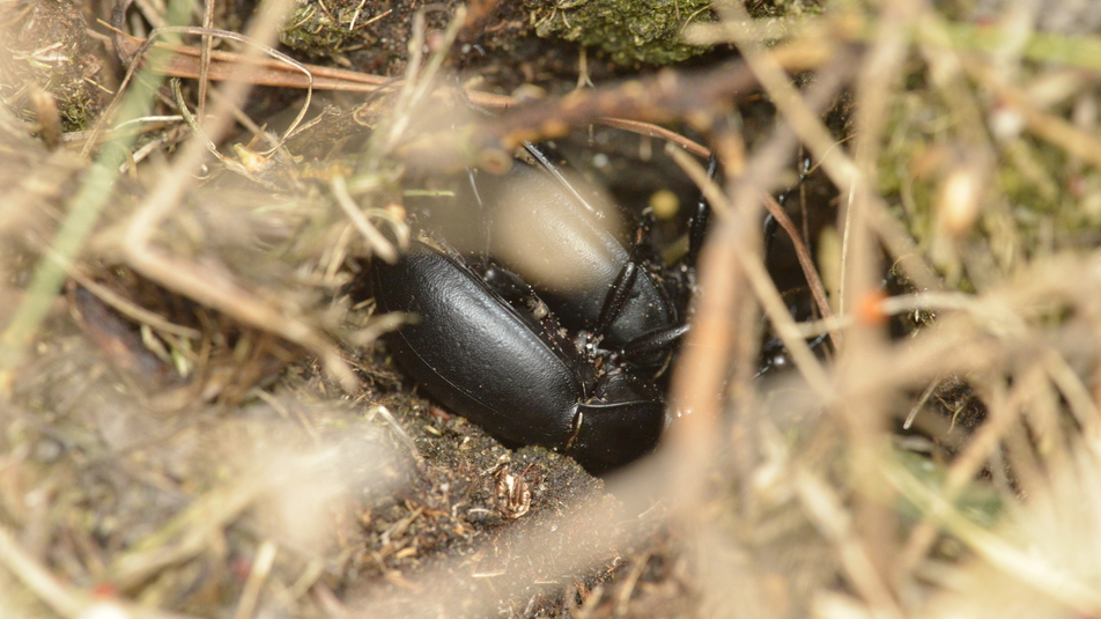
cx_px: 553
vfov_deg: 5.8
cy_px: 312
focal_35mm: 211
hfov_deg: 10.2
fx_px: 6159
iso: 6400
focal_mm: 200
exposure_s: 1/200
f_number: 14
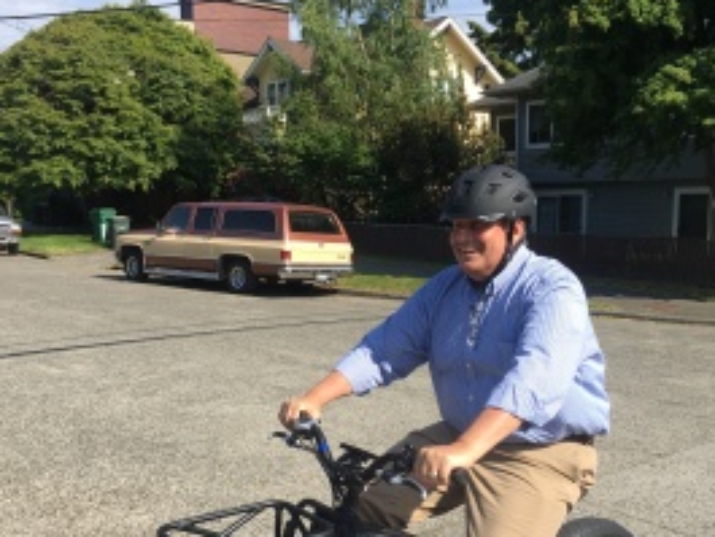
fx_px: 827
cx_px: 364
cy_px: 329
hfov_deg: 46.8
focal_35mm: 40
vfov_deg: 35.8
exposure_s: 1/905
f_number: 2.2
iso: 25
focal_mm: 4.15
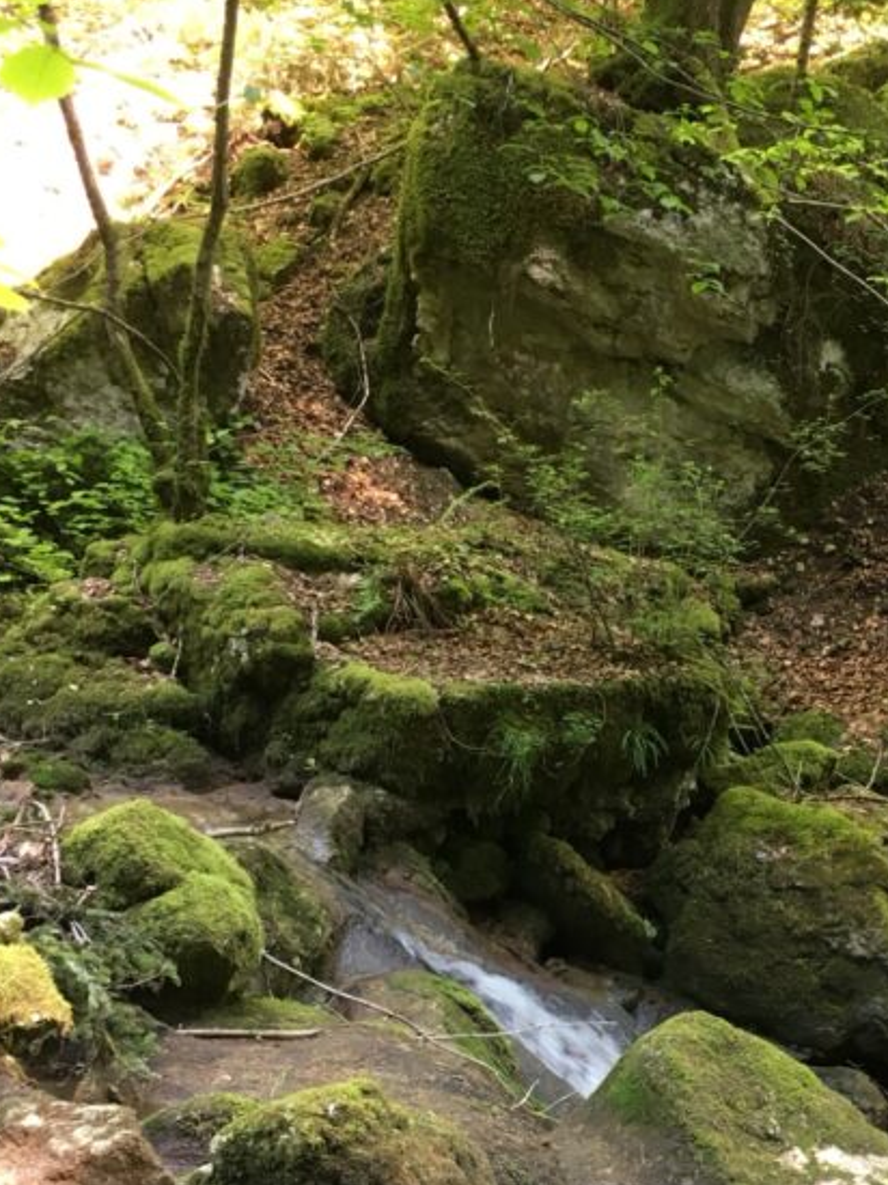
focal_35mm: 54
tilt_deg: -15.3
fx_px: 1848
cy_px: 954
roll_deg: -2.1
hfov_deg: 26.7
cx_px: 660
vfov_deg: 34.4
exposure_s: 1/33
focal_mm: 4.15
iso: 80
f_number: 2.2
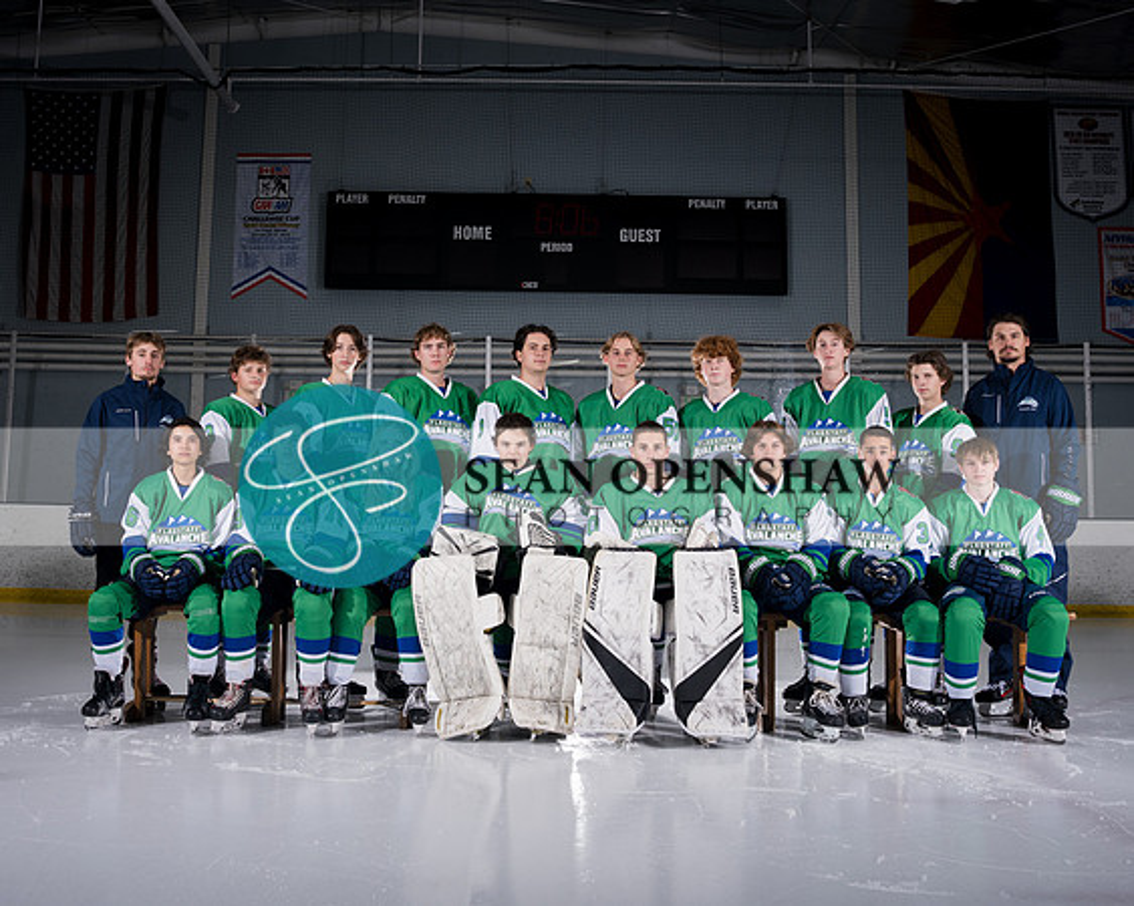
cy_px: 354
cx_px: 497
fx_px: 1332
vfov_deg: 37.4
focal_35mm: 40
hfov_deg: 46.0
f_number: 6.3
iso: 250
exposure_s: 1/320
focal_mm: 28.9
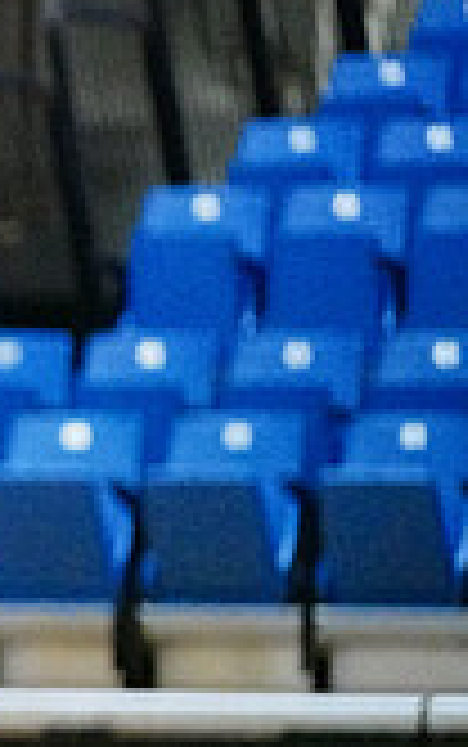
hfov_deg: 2.8
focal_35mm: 470
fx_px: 9575
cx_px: -814
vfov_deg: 4.5
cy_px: 569
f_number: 2.8
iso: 25600
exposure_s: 1/1600
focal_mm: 132
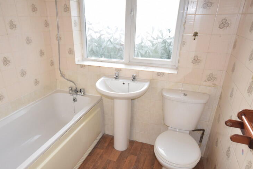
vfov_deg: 52.3
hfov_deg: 72.6
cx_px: 111
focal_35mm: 24
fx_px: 171
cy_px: 97
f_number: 5.6
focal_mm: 11.5
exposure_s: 1/125
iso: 320
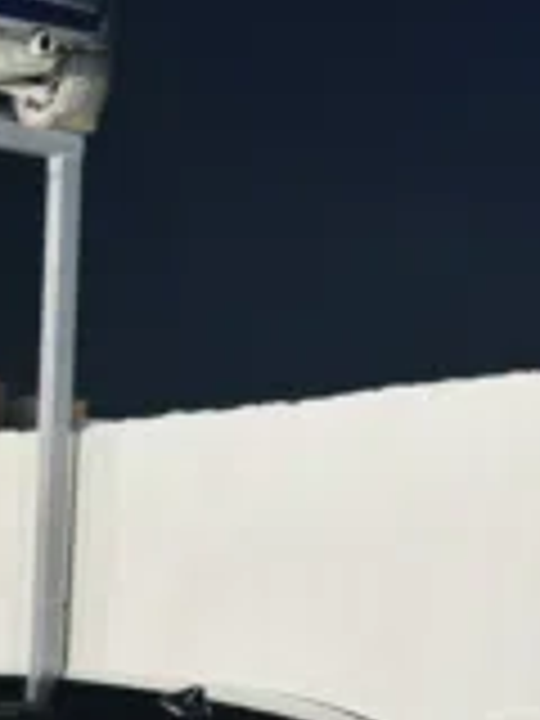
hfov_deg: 12.3
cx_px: 279
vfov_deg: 16.3
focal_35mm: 120
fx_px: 2496
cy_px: 598
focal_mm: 6.86
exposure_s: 1/33
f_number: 1.78
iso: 320
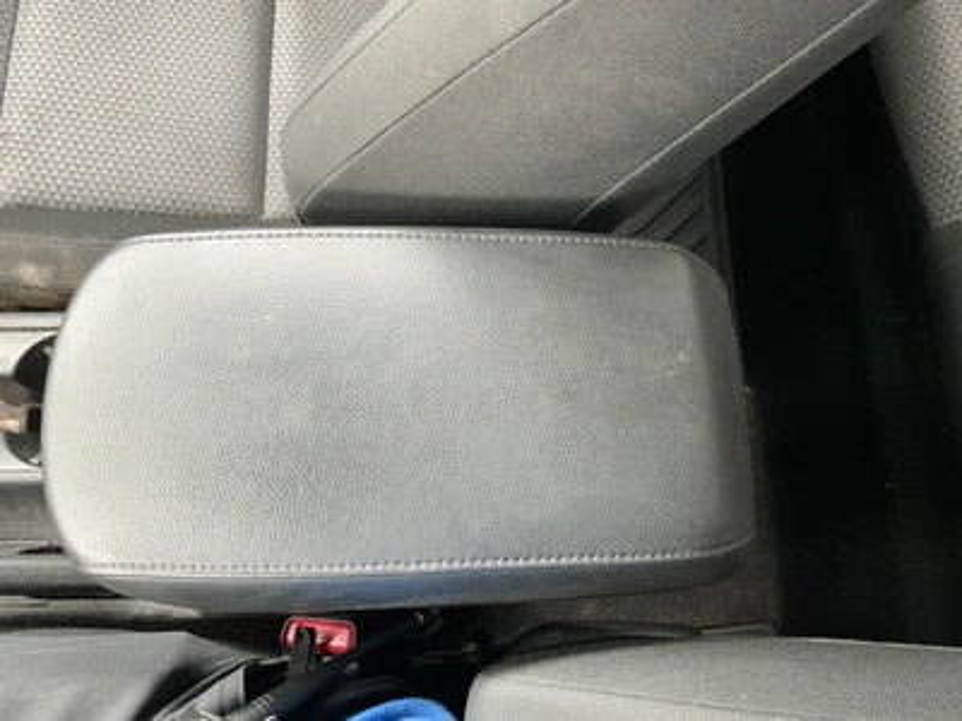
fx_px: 778
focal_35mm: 28
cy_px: 360
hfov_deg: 63.4
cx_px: 481
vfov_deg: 49.7
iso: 100
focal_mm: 3
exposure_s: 1/60
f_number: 1.8
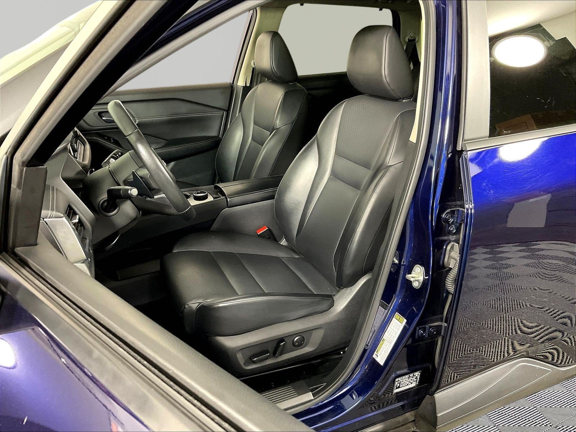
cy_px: 216
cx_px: 288
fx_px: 483
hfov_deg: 61.7
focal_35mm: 29
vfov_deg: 48.2
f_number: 1.8
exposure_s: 1/60
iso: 200
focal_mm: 3
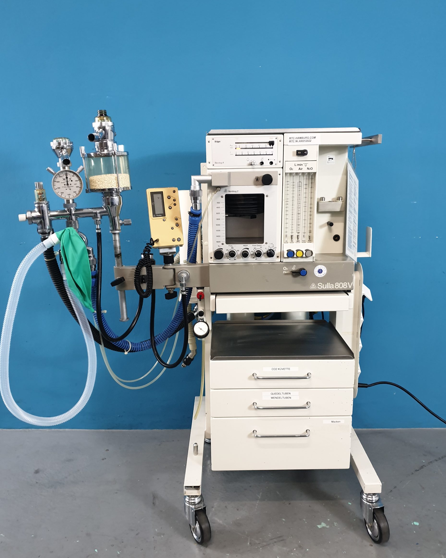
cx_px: 219
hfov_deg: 51.5
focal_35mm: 28
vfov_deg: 62.2
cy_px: 281
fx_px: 462
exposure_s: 1/50
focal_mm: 4.3
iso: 250
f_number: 1.5
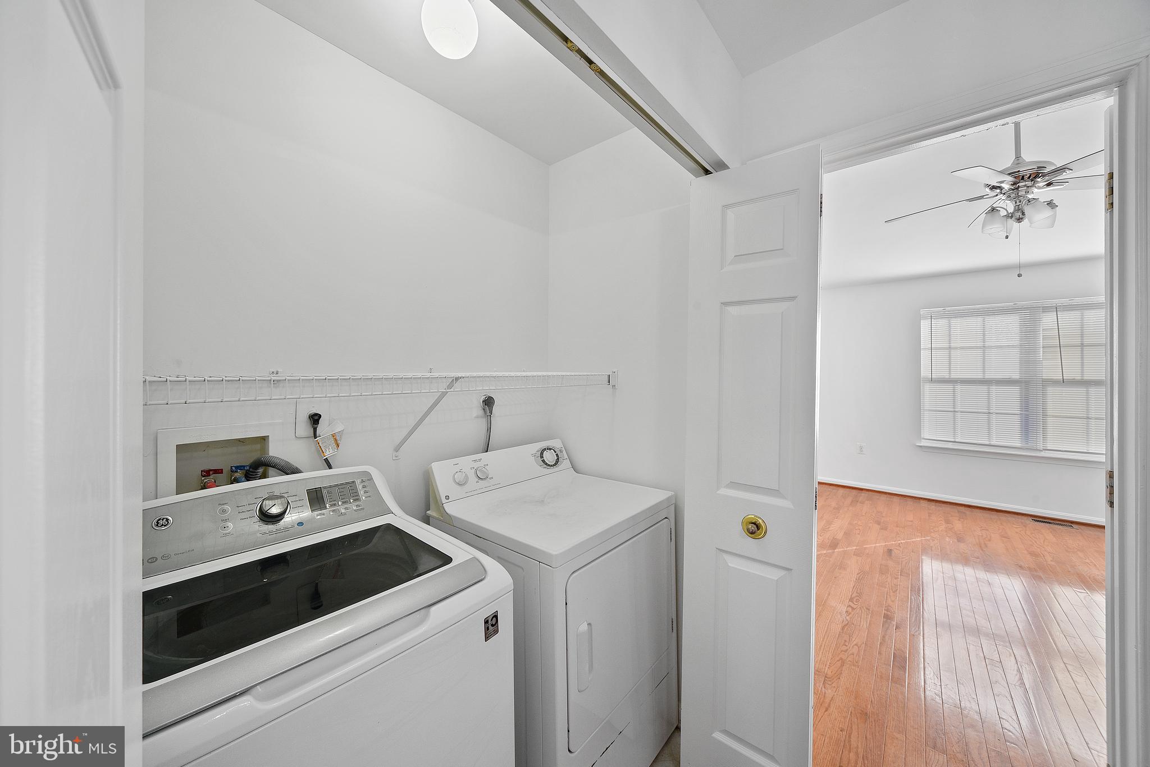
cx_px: 575
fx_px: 383
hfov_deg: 112.6
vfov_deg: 90.1
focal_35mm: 12
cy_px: 384
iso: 400
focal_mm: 12
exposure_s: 1/13
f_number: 11
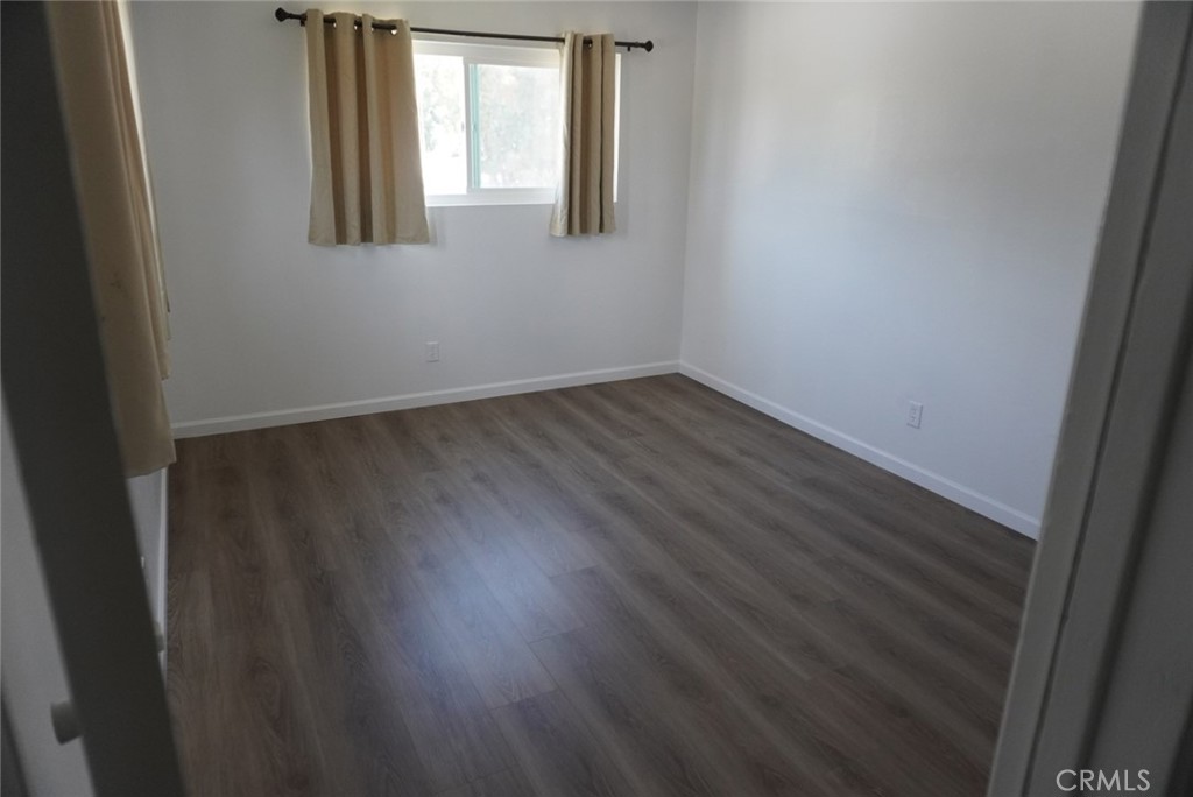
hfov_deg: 73.7
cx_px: 596
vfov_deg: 53.2
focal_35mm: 24
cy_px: 398
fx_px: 796
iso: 1000
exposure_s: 1/160
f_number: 4
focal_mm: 16
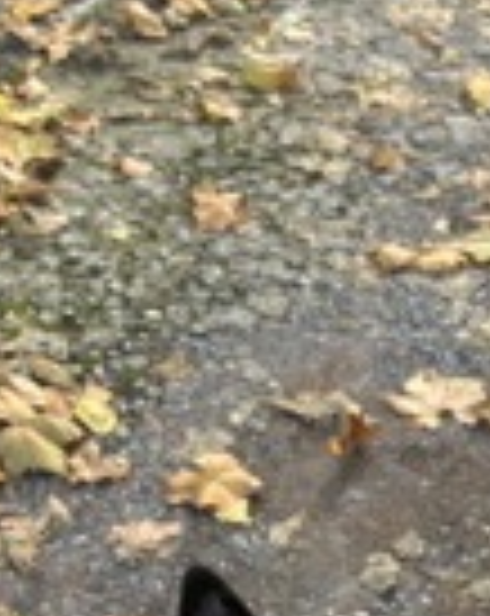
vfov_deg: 20.9
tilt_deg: -56.0
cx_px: 452
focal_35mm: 78
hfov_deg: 19.2
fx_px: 1419
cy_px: 913
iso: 32
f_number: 1.6
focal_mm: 5.1
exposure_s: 1/144
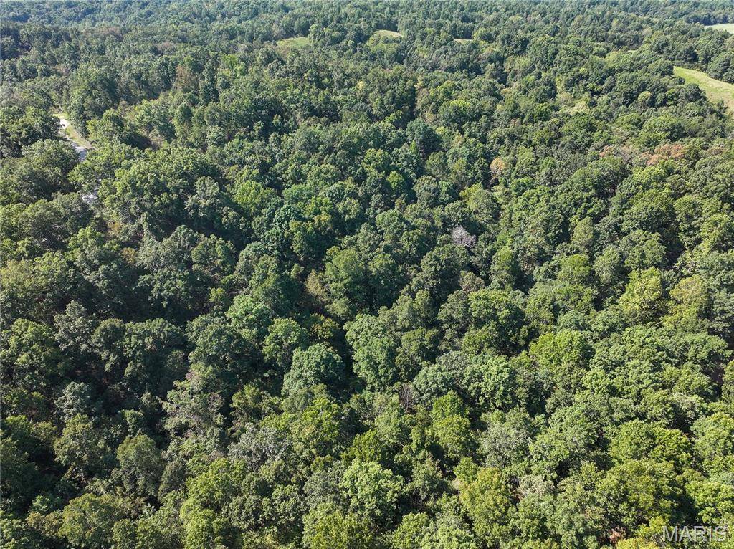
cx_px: 367
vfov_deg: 56.7
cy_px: 274
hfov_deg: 71.6
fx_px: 508
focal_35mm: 24
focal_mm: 12.29
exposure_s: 1/800
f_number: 2.8
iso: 100
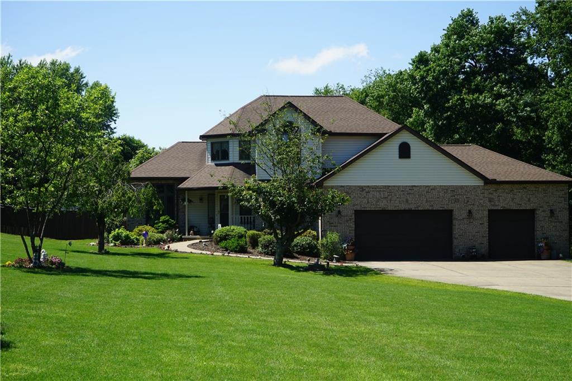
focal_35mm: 62
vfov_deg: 21.9
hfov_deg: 32.4
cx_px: 286
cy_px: 190
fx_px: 985
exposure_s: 1/100
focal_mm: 62
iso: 100
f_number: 11
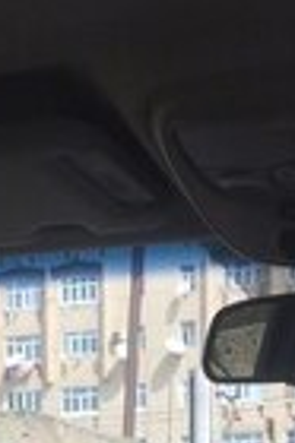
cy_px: 677
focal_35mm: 107
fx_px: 1318
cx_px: 140
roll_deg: +1.7
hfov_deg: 12.8
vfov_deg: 17.1
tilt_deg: -4.5
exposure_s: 1/954
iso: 32
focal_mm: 4.15
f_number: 2.2
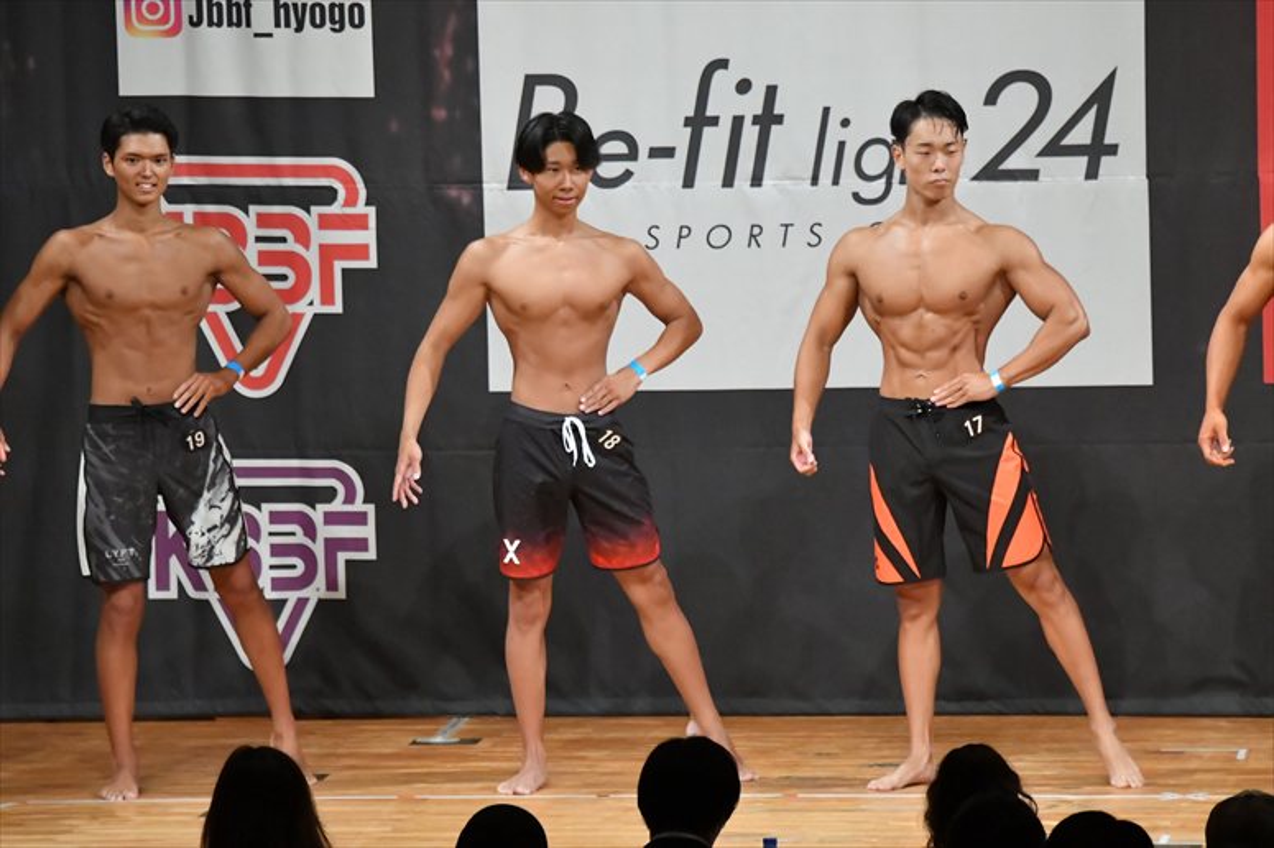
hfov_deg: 8.1
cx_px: 637
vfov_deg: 5.4
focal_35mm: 255
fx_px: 9020
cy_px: 424
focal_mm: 170
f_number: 5.6
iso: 9000
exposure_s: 1/400
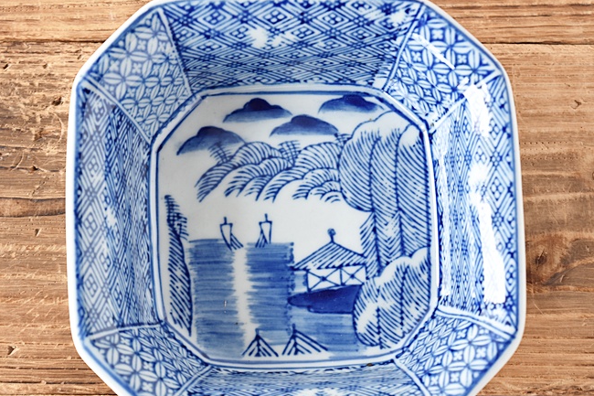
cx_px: 302
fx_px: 1676
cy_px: 207
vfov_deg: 13.5
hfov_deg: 20.1
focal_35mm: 102
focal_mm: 55
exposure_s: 1/8
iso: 200
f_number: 5.6
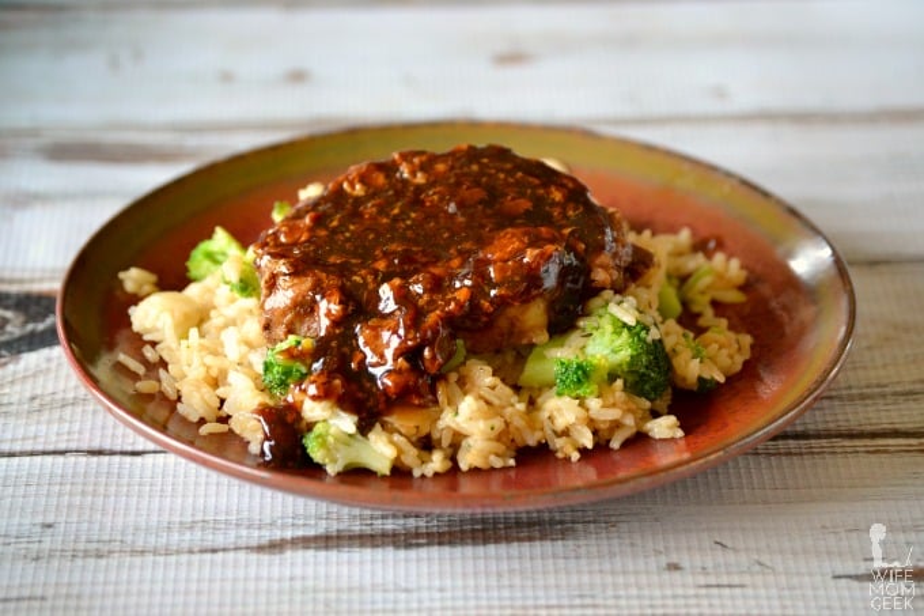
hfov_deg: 20.6
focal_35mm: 99
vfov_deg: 13.8
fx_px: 2540
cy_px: 308
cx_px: 462
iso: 800
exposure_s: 1/125
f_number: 4.2
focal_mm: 66
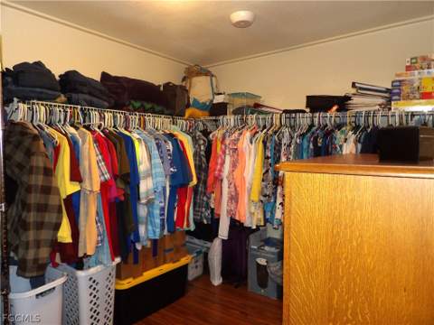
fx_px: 301
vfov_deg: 56.8
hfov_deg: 71.6
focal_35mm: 24
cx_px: 217
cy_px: 162
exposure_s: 1/33
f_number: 3.2
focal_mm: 4.3
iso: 200
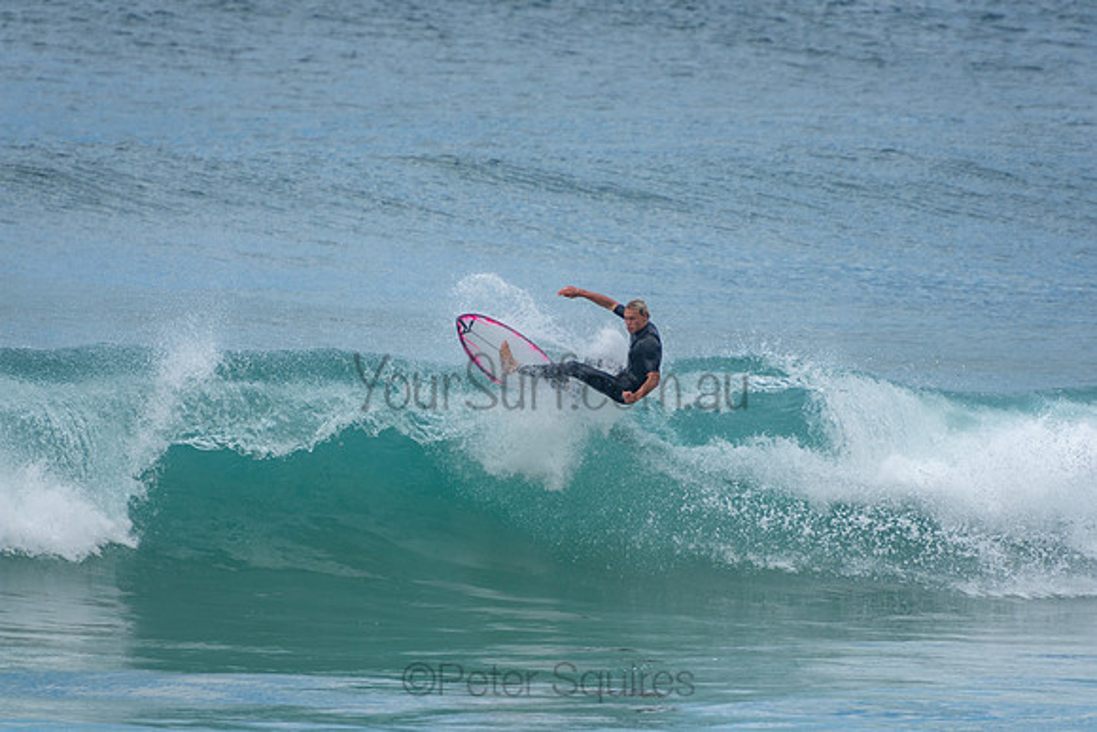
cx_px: 548
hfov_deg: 3.4
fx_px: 18287
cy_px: 366
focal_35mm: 600
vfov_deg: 2.3
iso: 250
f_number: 5.6
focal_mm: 400
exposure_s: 1/1250
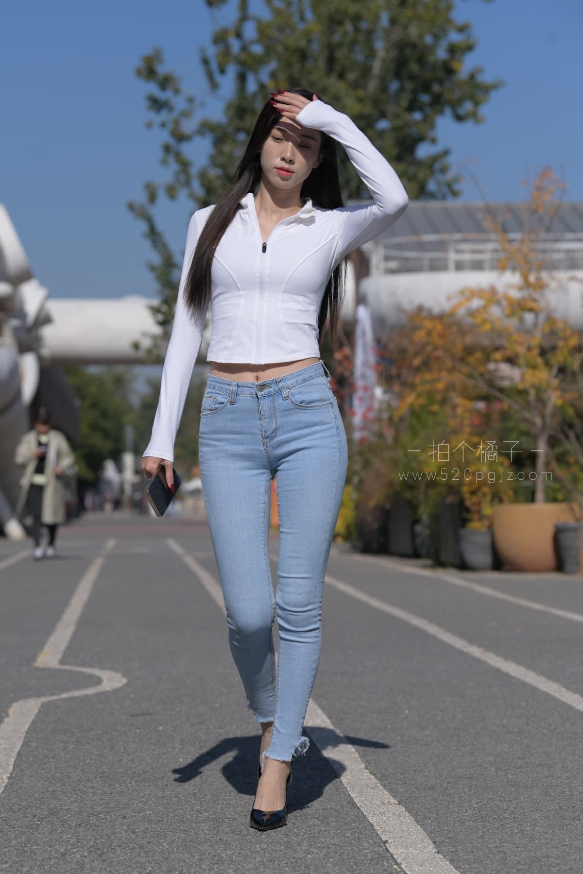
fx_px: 2429
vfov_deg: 20.4
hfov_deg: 13.7
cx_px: 292
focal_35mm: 100
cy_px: 437
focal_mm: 100
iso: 110
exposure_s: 1/2000
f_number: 5
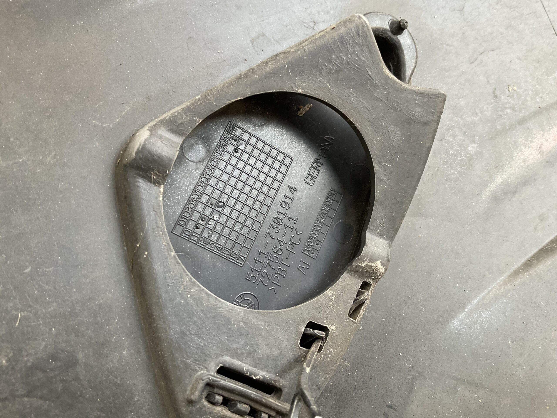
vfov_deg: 48.2
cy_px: 209
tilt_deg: -14.0
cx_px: 278
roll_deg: +20.8
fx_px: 467
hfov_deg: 61.7
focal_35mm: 29
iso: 50
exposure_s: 1/60
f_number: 1.8
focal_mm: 3
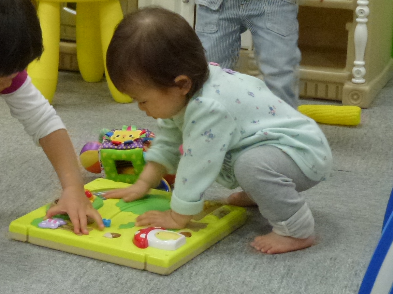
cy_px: 42
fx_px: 1373
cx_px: 94
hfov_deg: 16.2
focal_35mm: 121
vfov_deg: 12.2
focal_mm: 10.1
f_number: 4.4
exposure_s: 1/60
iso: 500
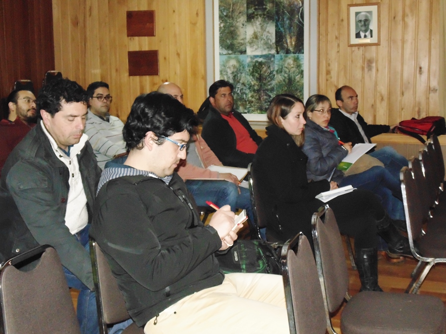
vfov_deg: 27.5
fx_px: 683
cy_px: 167
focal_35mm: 53
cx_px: 223
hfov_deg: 36.2
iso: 800
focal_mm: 9.5
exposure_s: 1/60
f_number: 3.9
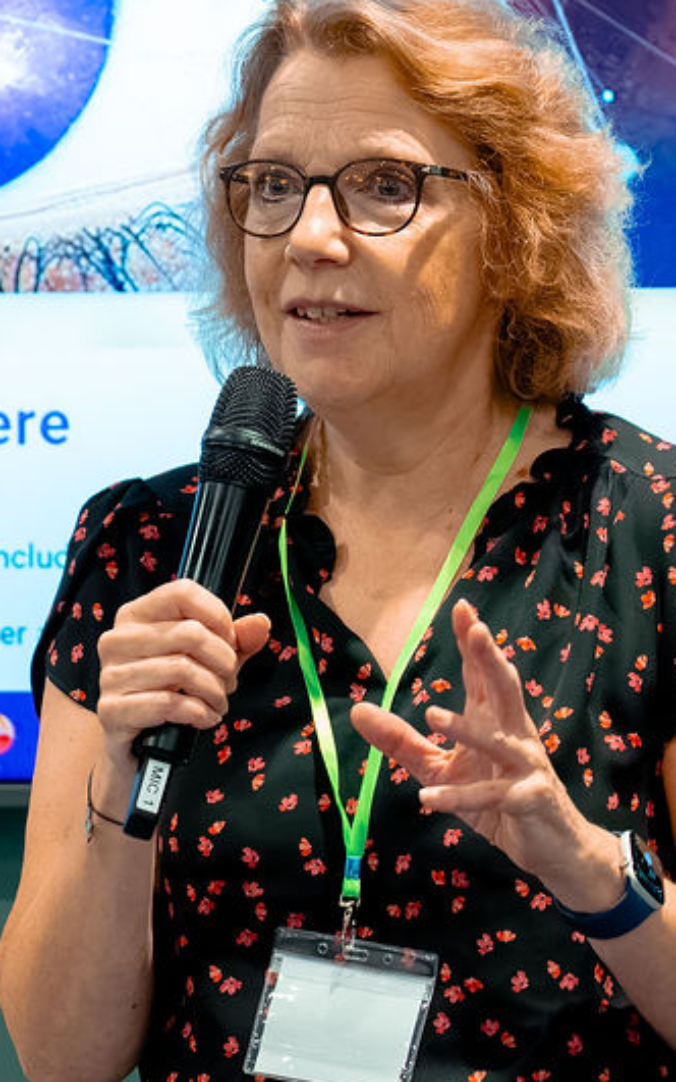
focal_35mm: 582
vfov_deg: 3.6
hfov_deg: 2.3
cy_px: 629
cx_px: 53
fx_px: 17151
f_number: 2.8
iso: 5000
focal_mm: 188
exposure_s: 1/250
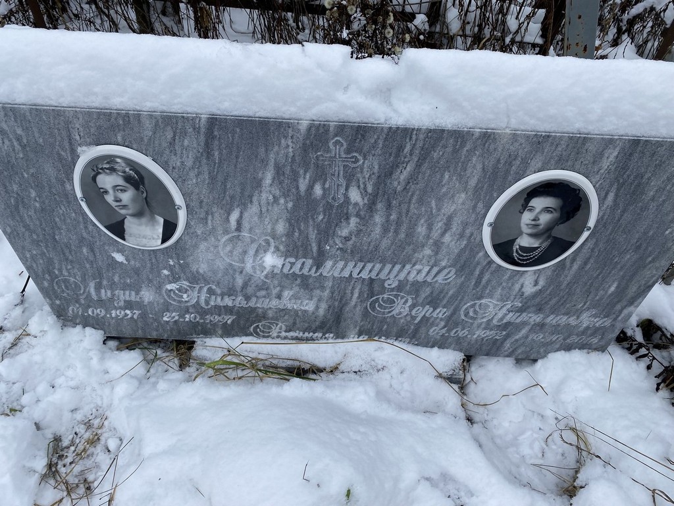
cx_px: 337
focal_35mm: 26
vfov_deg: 53.1
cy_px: 253
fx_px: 506
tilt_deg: -49.0
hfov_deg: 67.3
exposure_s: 1/711
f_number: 1.8
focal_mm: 4.25
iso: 32
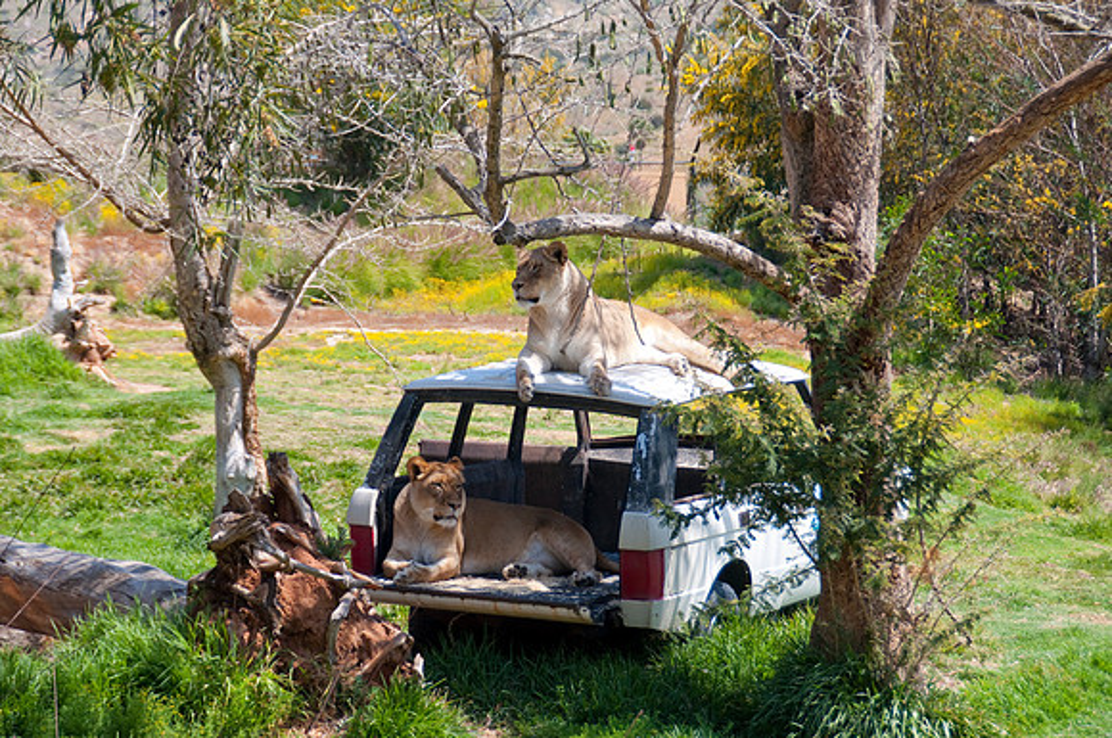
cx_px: 556
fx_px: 3701
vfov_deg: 11.4
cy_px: 369
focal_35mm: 120
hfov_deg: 17.1
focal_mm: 80
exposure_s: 1/640
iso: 200
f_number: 6.3
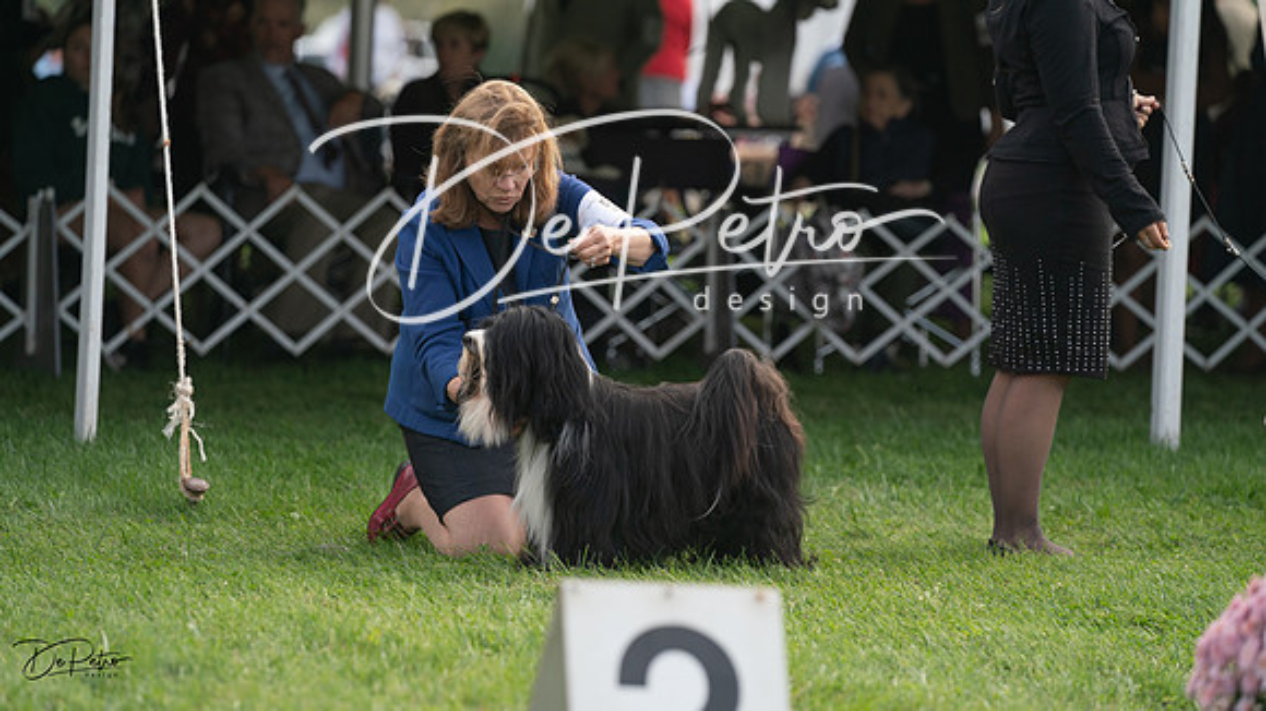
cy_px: 356
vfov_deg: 6.9
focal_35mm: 176
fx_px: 5906
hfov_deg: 12.2
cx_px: 633
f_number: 3.5
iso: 400
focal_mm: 168
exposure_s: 1/1600
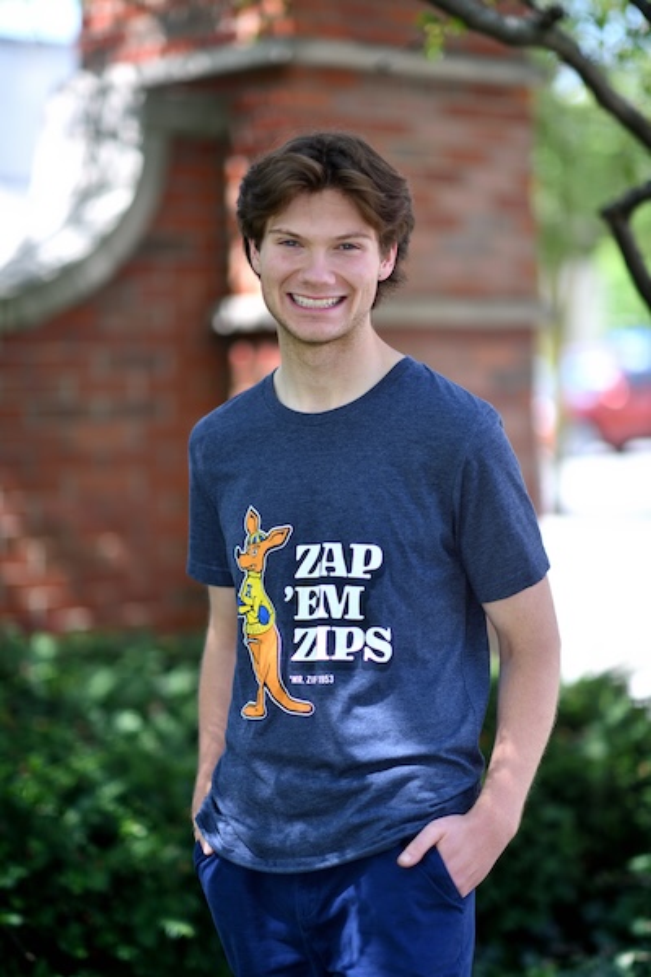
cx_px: 326
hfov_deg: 16.1
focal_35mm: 85
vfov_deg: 23.9
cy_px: 488
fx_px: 2305
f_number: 1.4
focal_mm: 85
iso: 64
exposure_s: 1/500
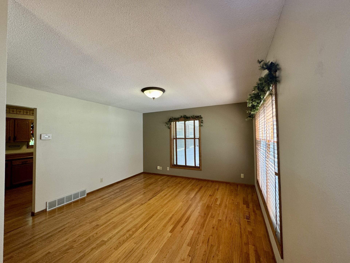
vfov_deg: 85.7
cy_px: 132
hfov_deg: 102.1
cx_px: 175
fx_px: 142
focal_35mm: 14
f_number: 2.2
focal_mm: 2.22
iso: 160
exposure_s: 1/120
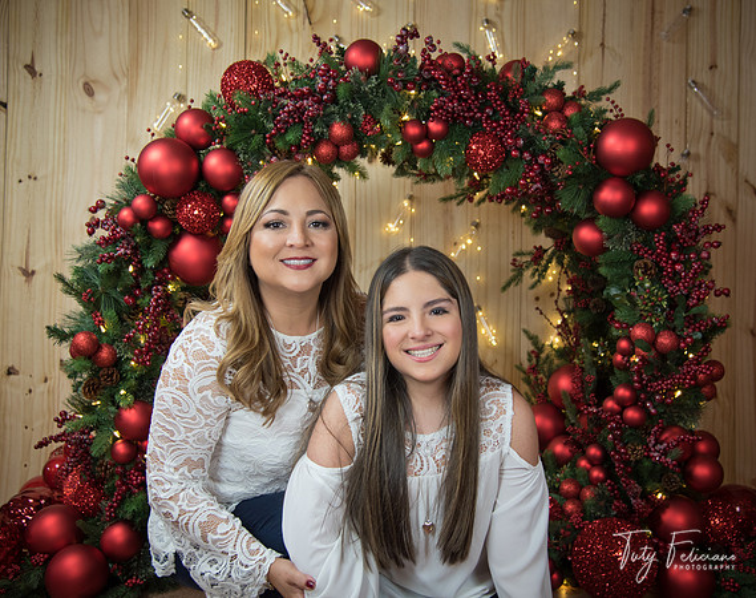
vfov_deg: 35.1
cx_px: 415
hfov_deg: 43.5
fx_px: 946
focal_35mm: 42
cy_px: 299
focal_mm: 38
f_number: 4
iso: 1000
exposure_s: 1/60
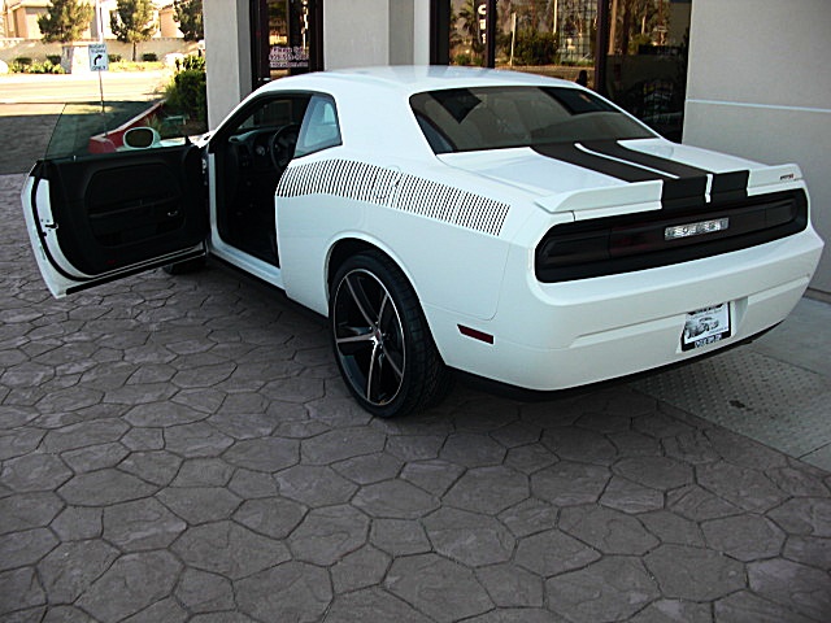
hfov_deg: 51.4
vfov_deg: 39.7
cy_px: 312
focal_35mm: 36
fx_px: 864
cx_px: 416
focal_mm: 6.3
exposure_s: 1/125
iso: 50
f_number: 2.8
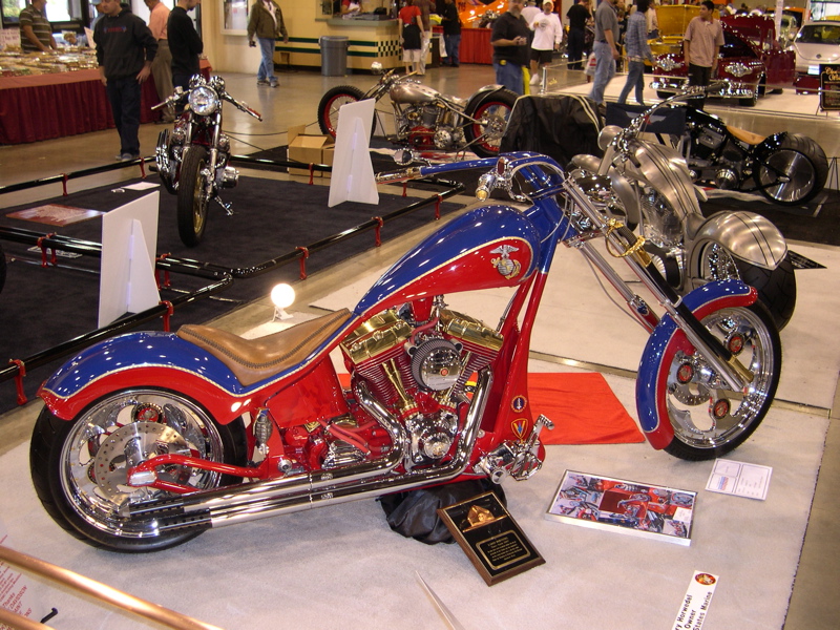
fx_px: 922
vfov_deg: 37.7
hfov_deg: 49.0
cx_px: 420
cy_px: 315
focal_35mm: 38
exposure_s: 1/30
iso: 100
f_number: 2.8
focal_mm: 8
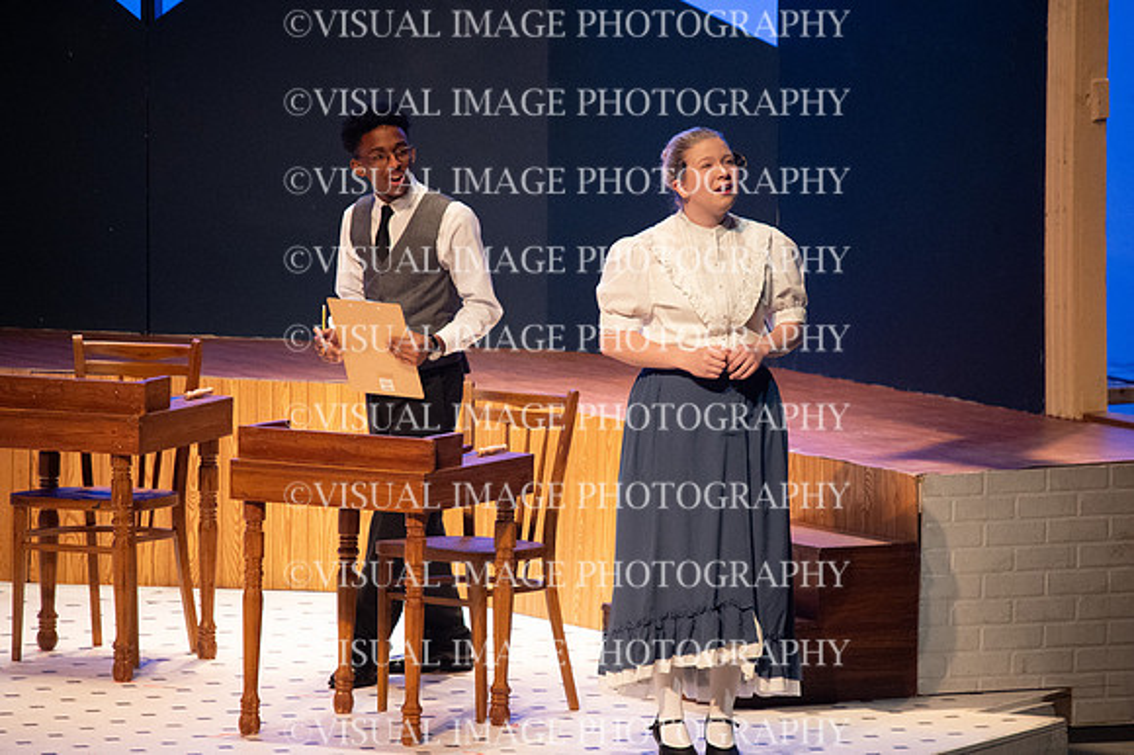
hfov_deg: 4.9
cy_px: 378
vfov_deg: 3.3
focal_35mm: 420
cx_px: 567
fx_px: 13222
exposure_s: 1/160
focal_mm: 420
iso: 10000
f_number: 6.3
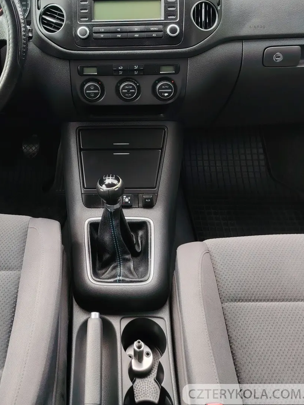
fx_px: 445
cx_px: 89
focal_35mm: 38
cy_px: 90
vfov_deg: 46.8
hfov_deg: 37.1
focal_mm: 5.25
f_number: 1.75
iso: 107
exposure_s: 1/50
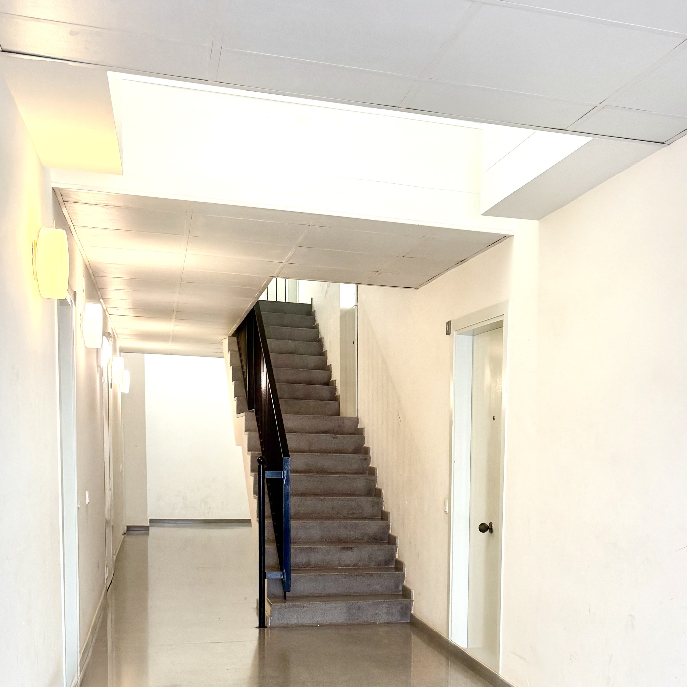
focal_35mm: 44
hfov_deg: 37.4
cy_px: 542
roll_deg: -2.4
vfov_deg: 37.1
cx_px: 514
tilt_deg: -6.0
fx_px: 988
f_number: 1.78
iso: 160
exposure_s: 1/100
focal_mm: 6.76
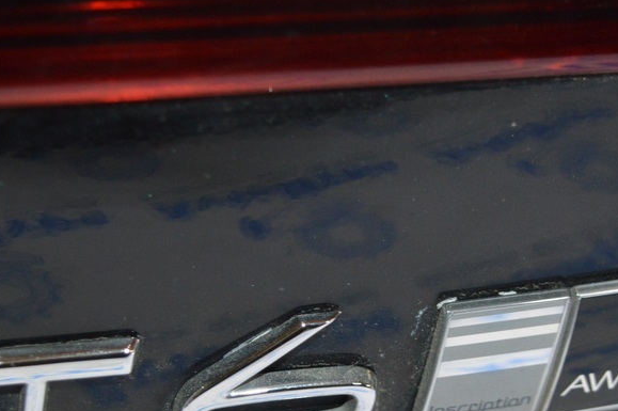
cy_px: 336
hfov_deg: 21.9
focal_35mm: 93
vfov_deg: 14.6
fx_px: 1593
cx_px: 334
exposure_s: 1/60
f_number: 4.5
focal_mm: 35
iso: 1250
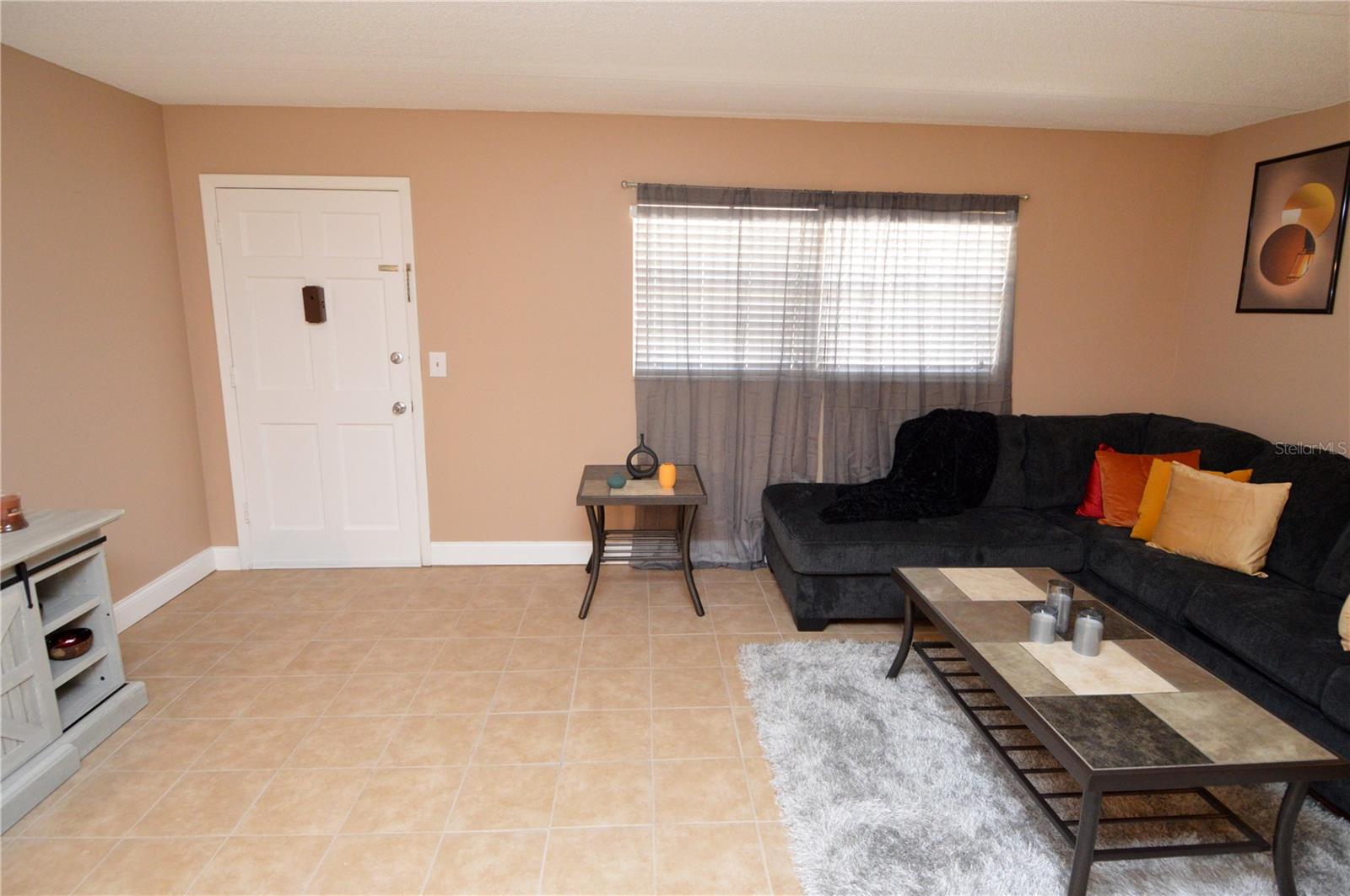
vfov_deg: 67.3
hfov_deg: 90.1
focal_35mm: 18
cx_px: 675
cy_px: 448
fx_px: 674
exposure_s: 1/60
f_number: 4
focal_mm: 12
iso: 2000
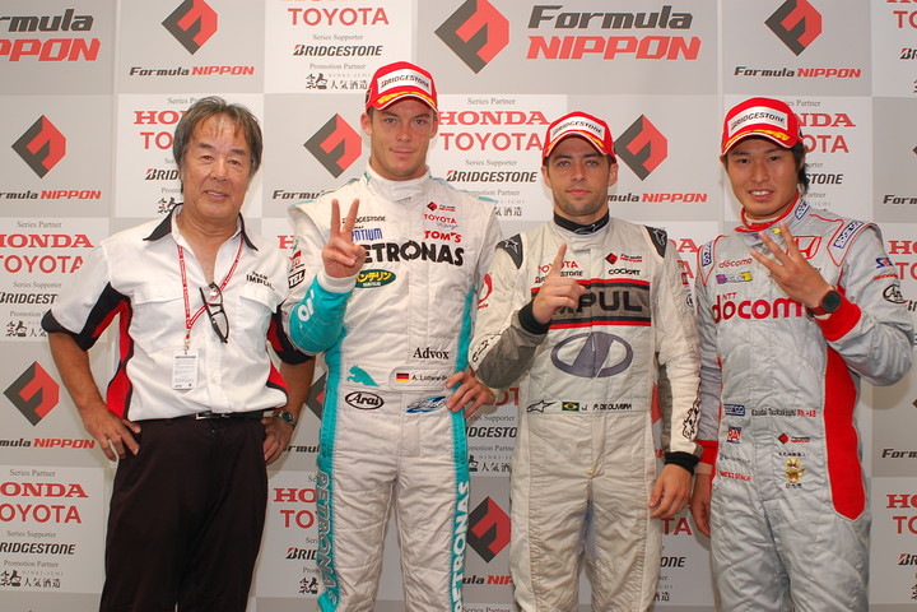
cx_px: 458
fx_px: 917
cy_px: 306
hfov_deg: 53.1
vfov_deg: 36.9
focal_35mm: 36
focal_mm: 24
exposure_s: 1/60
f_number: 4
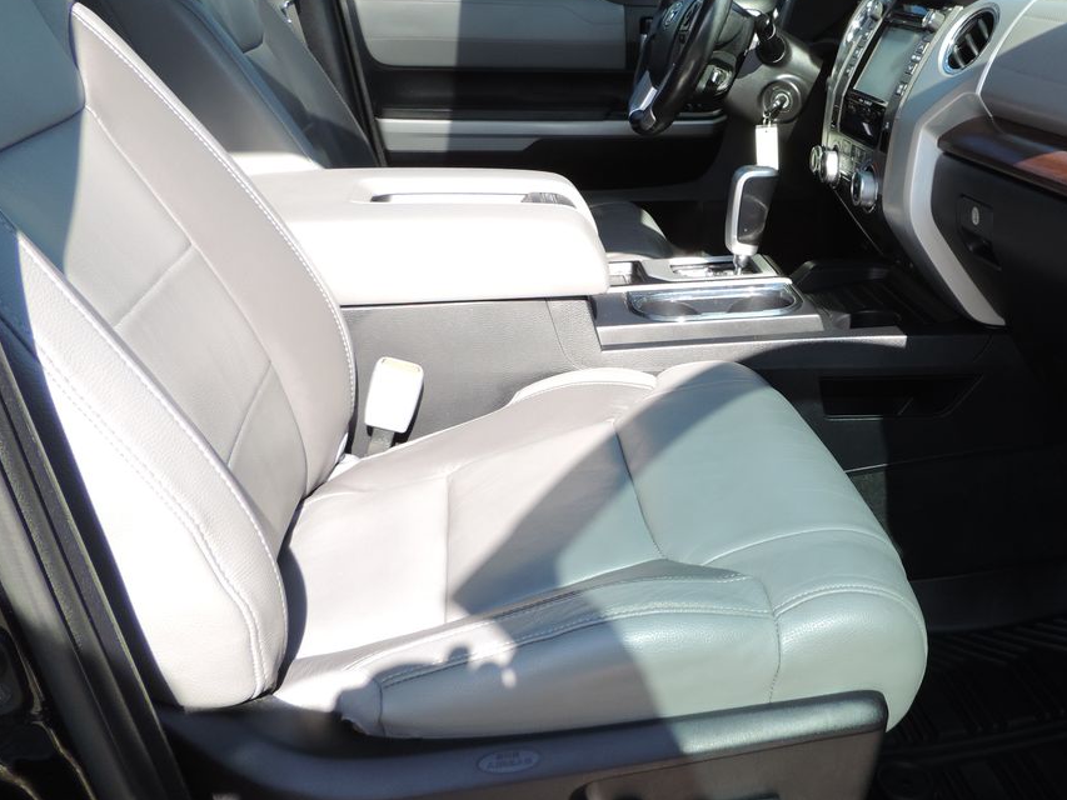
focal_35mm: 36
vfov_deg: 39.7
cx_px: 793
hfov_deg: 49.4
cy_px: 402
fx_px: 1110
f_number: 3
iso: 80
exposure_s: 1/200
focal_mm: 4.3
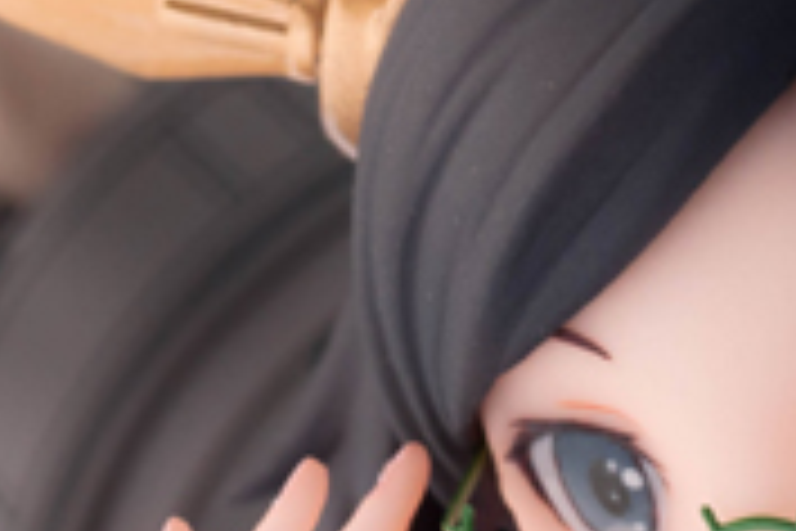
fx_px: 7608
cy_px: 763
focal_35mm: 344
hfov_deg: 6.0
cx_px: 522
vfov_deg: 4.0
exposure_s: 1/125
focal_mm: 55
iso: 200
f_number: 8
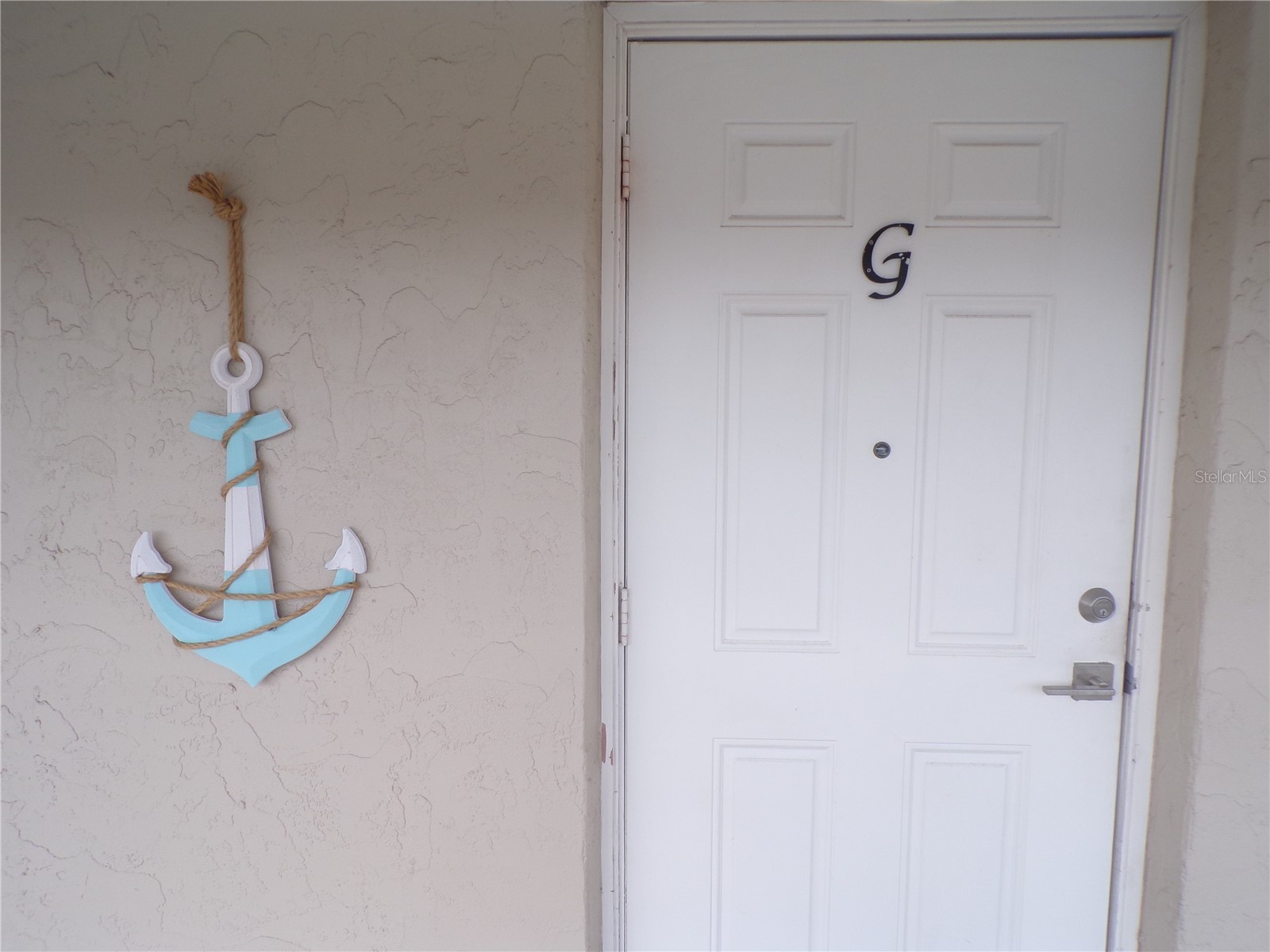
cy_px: 476
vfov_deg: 56.8
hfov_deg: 71.6
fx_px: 881
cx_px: 635
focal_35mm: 24
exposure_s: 1/100
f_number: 5.8
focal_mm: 4.3
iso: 80
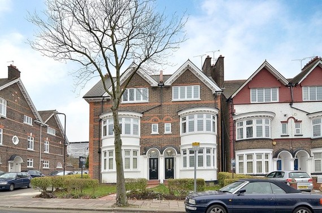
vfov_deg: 63.0
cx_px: 161
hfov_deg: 85.5
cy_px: 106
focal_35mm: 20
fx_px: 174
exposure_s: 1/160
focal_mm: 13
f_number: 6.3
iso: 500
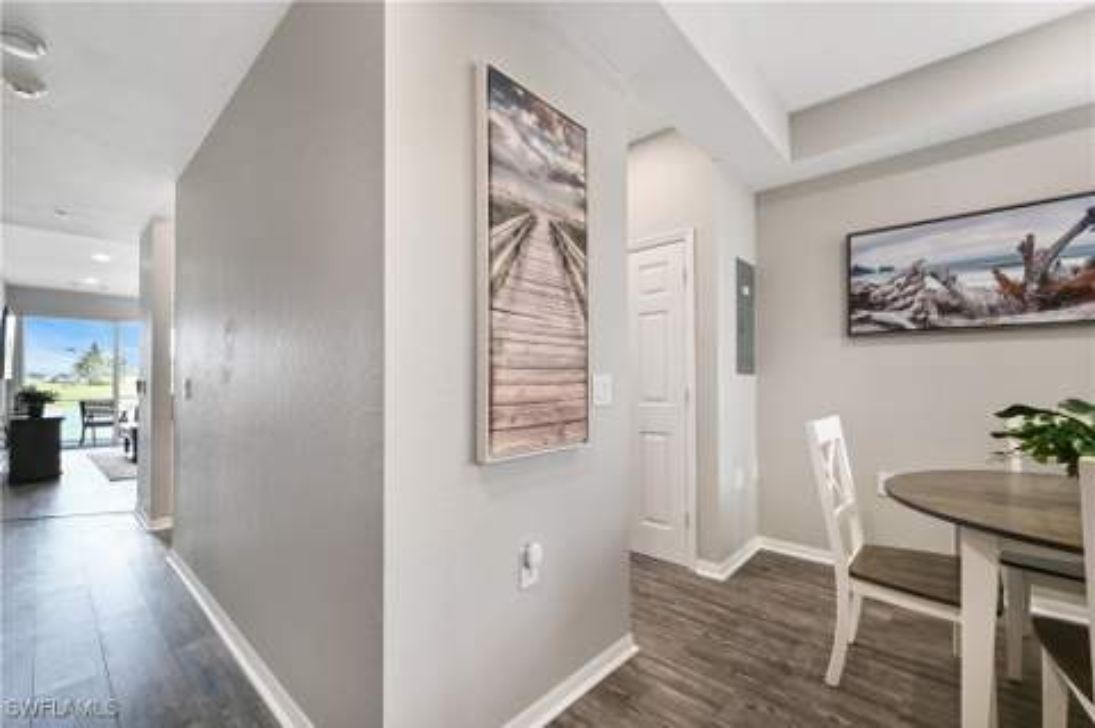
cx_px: 548
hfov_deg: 104.3
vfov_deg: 81.1
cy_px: 364
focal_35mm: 14
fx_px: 425
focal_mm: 14
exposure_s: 1/30
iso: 160
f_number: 10
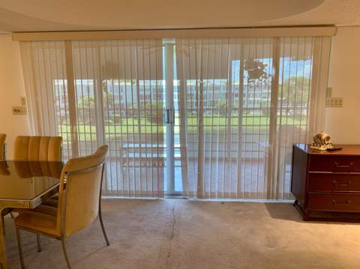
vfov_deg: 53.0
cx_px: 180
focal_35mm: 26
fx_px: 270
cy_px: 134
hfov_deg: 67.4
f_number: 1.8
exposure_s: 1/60
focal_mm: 4.25
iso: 50
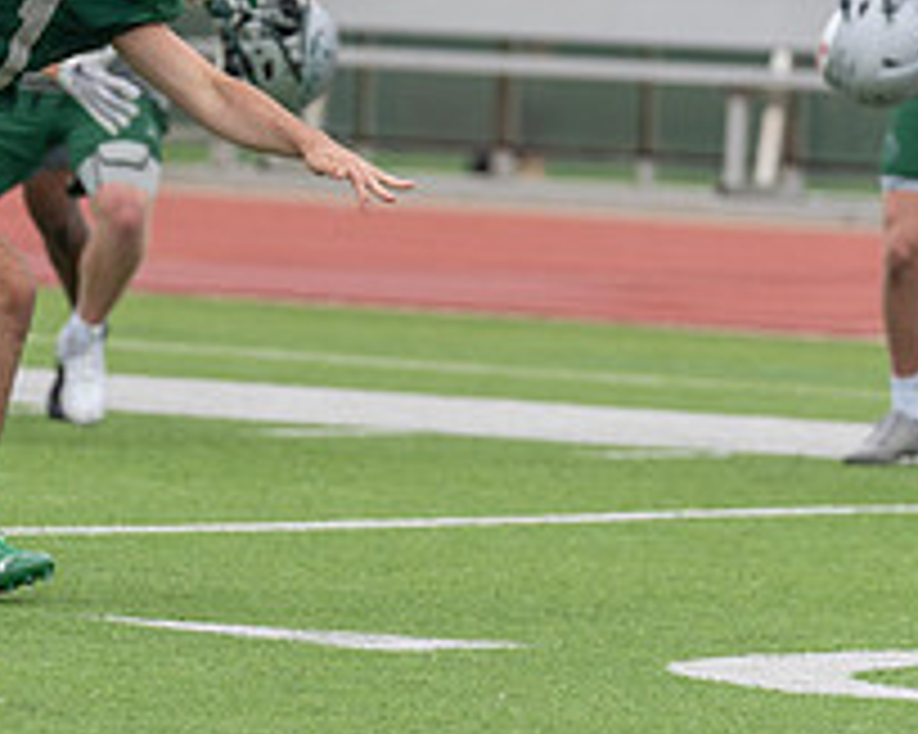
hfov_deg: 3.6
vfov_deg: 2.8
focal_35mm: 543
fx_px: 14746
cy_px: 62
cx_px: 220
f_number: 3.5
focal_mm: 200
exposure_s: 1/1250
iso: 250
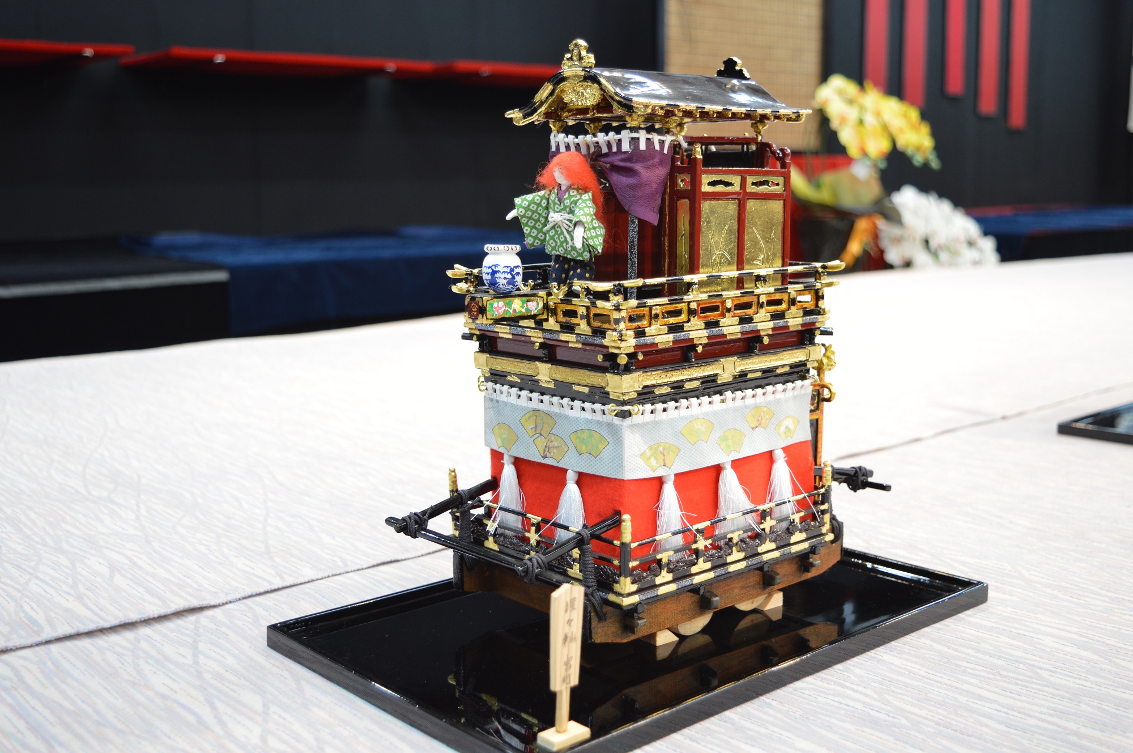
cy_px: 376
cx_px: 566
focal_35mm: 40
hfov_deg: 48.0
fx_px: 1273
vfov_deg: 32.9
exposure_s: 1/25
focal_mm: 27
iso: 400
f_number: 4
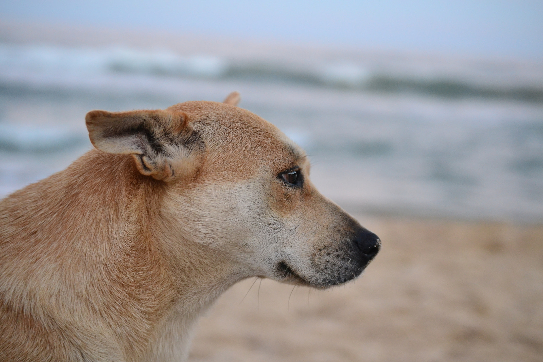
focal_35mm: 82
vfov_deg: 16.6
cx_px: 272
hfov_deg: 24.6
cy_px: 181
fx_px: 1244
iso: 1600
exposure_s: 1/100
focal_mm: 55
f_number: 4.5
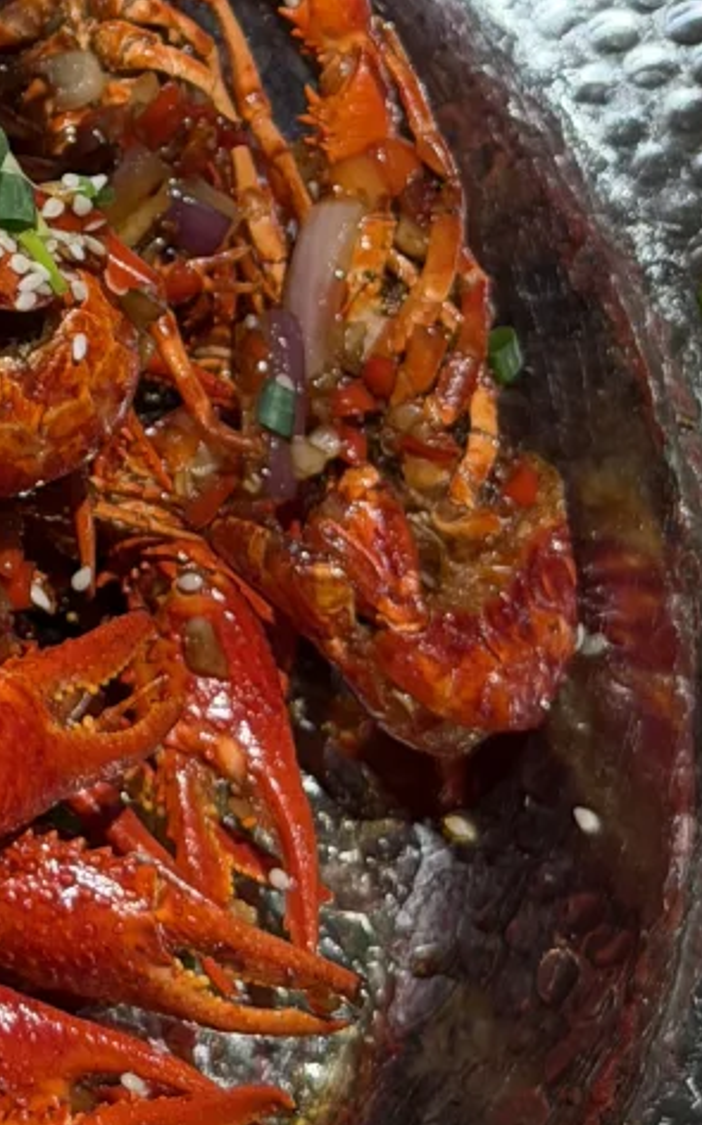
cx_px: -576
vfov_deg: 13.2
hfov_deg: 8.1
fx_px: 4752
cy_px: -231
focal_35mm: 155
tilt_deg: -55.2
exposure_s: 1/100
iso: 100
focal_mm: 6.76
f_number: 1.78
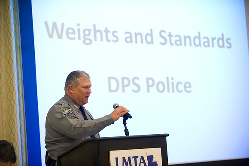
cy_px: 83
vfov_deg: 13.4
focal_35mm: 102
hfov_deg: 20.0
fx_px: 705
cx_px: 124
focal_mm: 102
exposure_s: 1/60
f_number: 2.8
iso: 3200
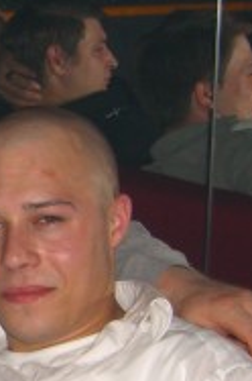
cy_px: 306
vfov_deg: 16.0
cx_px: -165
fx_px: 1338
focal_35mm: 127
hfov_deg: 10.3
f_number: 2.8
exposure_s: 1/60
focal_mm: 7.9
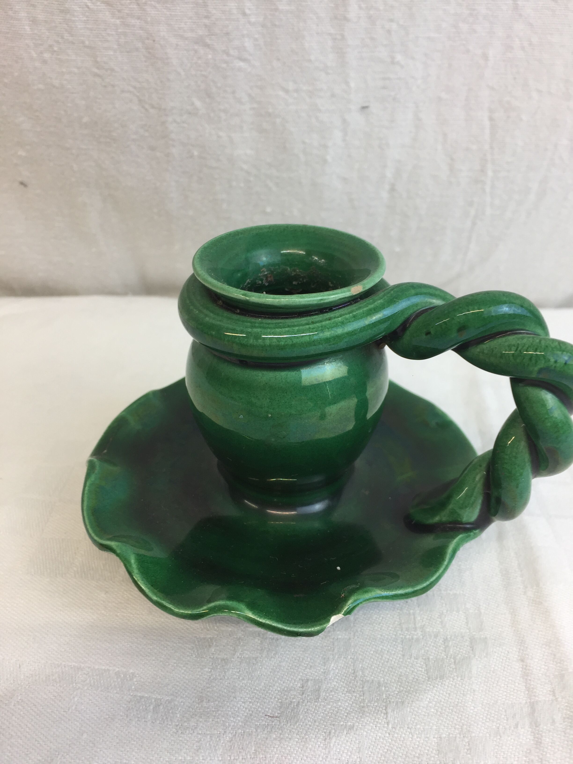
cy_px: 382
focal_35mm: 29
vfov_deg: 61.7
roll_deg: -1.2
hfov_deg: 48.2
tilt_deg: -31.5
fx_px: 640
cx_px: 286
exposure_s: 1/100
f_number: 2.2
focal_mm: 4.15
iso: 40
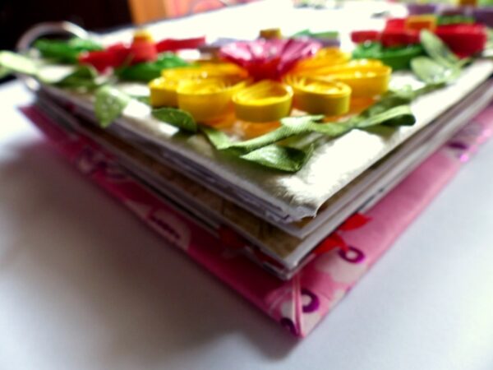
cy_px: 185
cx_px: 246
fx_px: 356
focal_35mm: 25
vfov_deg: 54.9
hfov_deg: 69.4
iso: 200
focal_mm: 4.5
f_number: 2.8
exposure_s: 1/60
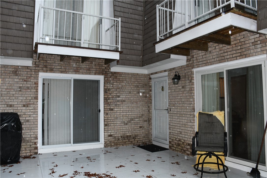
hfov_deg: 67.4
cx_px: 134
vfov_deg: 47.9
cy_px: 89
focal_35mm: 27
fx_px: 200
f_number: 8
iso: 1000
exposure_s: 1/60
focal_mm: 18
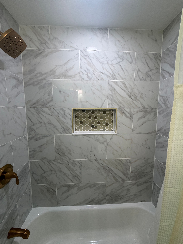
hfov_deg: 85.7
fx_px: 99
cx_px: 92
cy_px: 122
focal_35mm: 14
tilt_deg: -5.7
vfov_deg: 102.1
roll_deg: -0.3
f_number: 2.2
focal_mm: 2.22
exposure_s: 1/120
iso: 200
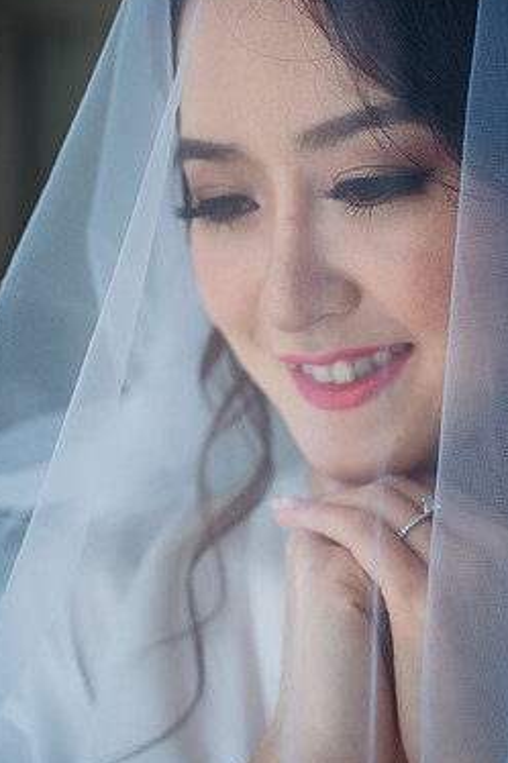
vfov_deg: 37.5
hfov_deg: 25.5
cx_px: 259
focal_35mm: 53
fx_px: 1123
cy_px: 365
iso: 250
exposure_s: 1/320
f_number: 3.5
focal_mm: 44
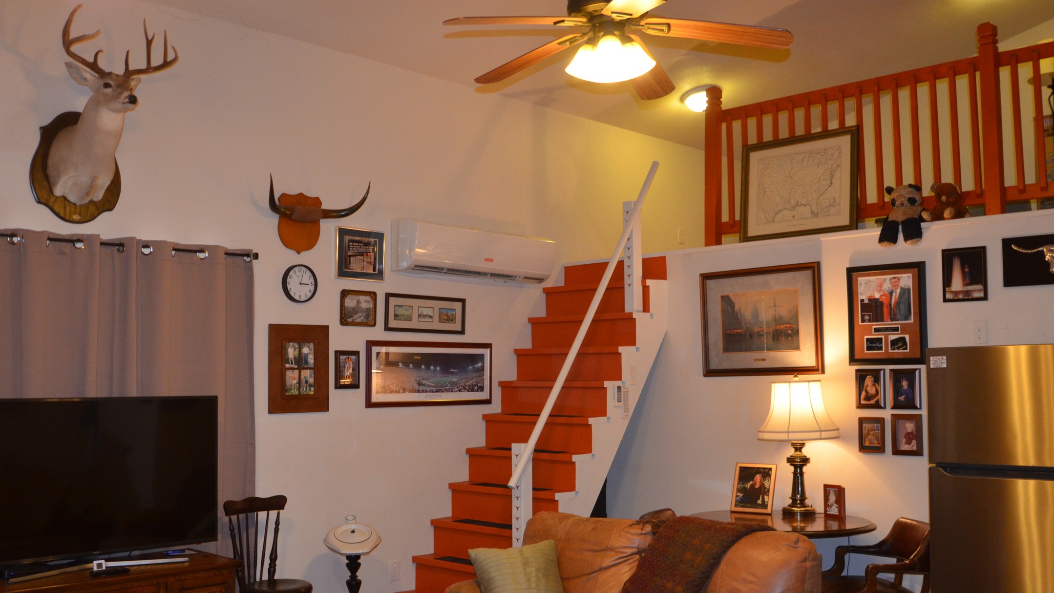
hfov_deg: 52.8
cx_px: 523
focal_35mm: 38
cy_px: 344
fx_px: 1062
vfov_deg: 31.1
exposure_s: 1/60
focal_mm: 24
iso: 1000
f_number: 4.5
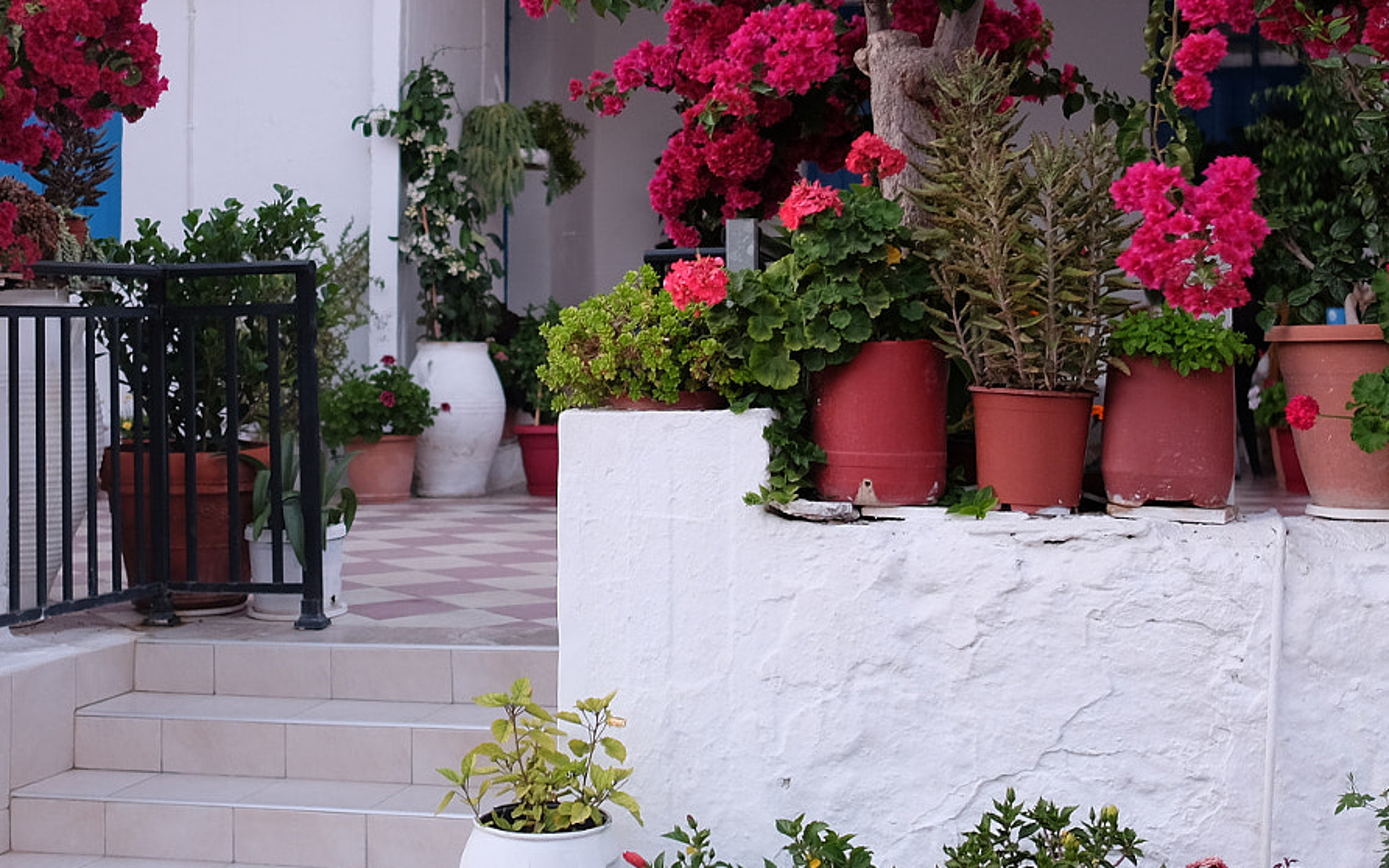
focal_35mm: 64
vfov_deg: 20.2
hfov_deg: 31.8
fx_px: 2422
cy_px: 251
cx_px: 512
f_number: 1.6
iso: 400
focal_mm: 23
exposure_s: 1/38
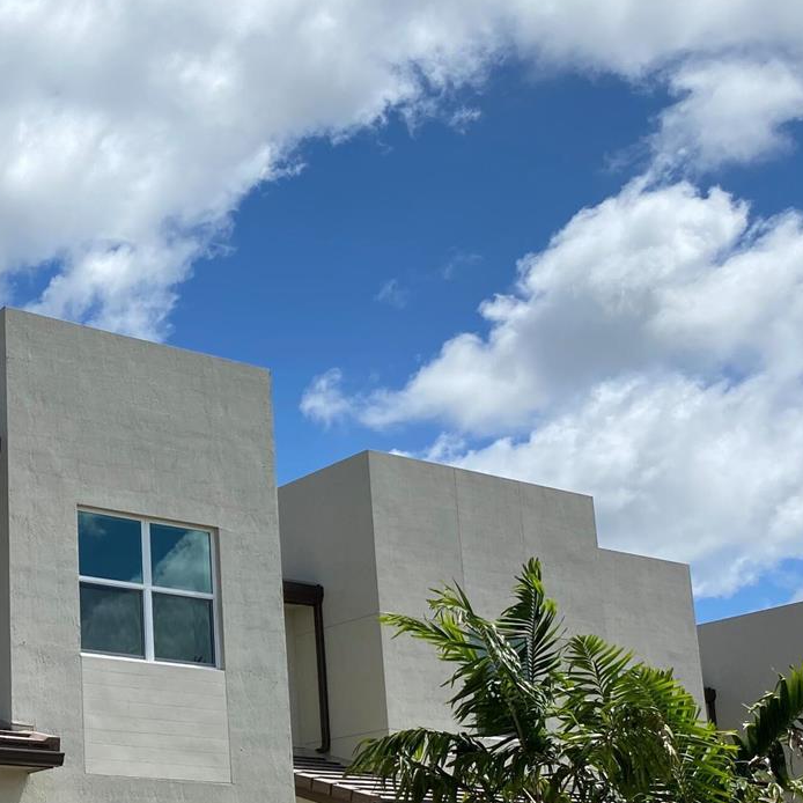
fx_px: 1391
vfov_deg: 31.6
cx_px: -74
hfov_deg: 29.2
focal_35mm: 53
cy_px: 607
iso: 32
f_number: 1.8
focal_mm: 4.25
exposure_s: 1/5495
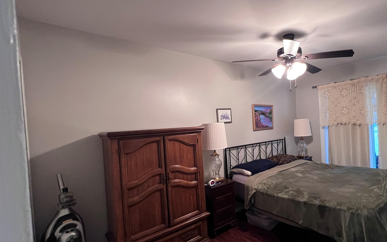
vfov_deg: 65.0
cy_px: 126
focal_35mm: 18
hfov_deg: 88.7
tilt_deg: -1.8
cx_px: 249
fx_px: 190
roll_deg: +3.1
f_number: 1.8
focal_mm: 1.57
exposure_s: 1/60
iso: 400
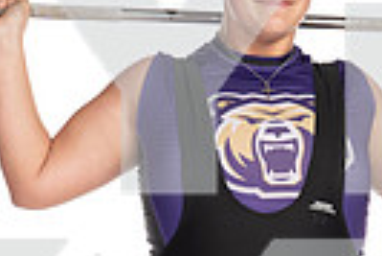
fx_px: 2772
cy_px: 393
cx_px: 299
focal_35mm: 261
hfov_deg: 7.9
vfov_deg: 5.2
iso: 250
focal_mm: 60
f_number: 5.6
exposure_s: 1/250
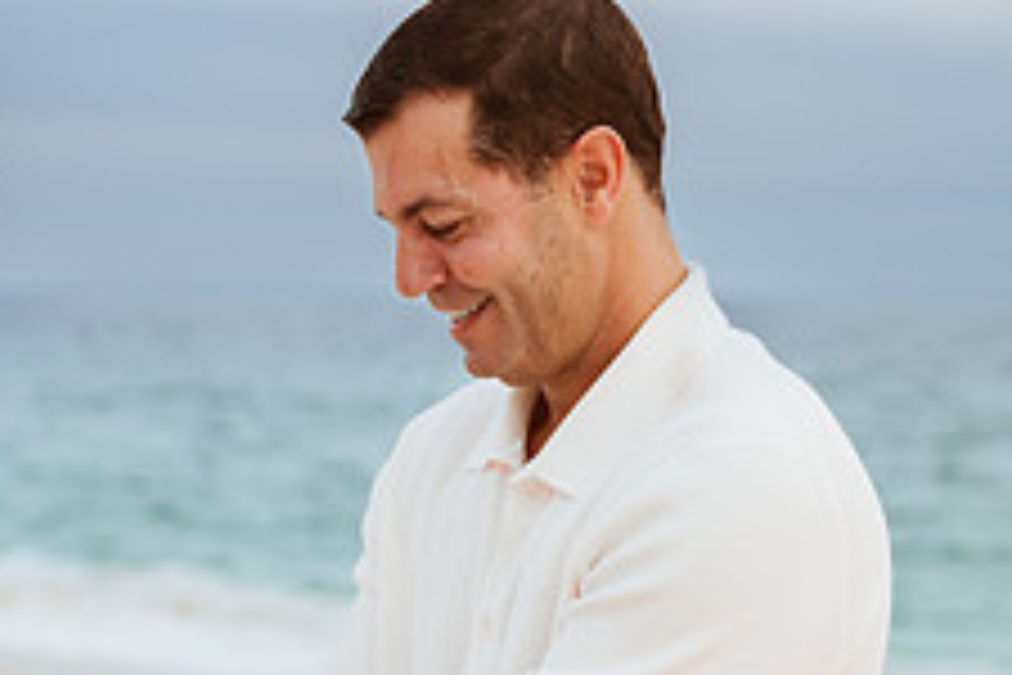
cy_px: 547
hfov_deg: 16.4
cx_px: 202
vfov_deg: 11.0
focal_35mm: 124
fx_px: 3486
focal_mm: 48
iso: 250
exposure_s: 1/4000
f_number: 2.8
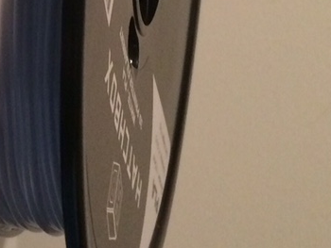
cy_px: -108
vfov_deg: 13.3
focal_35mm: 106
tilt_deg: -7.5
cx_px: -101
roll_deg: -0.2
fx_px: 1014
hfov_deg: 17.4
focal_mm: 4.15
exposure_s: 1/30
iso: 200
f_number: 2.2
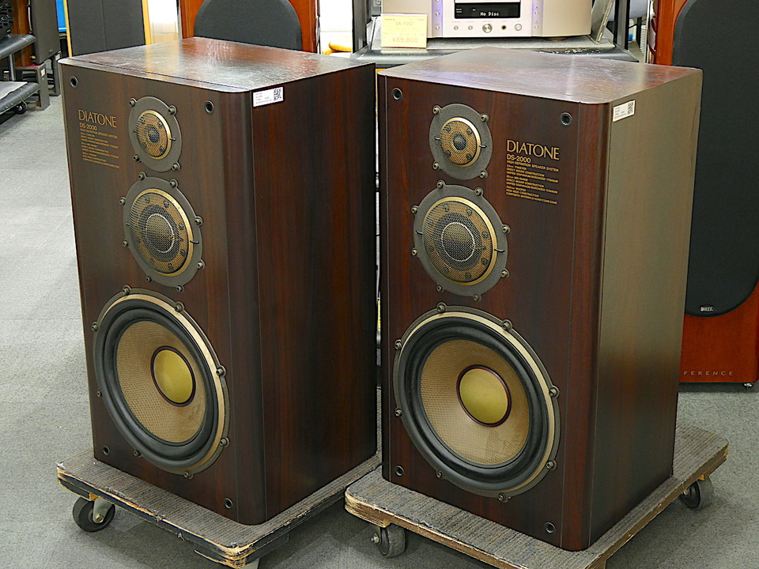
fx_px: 1184
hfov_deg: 35.5
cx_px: 380
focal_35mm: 54
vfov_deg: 27.0
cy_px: 284
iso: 200
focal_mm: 9.6
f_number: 4.1
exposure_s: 1/2.5
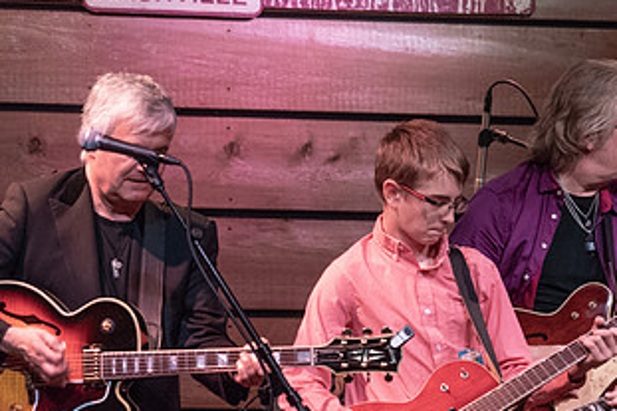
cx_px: 480
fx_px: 7674
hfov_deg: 4.6
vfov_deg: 3.1
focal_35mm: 448
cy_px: 360
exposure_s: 1/100
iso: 6400
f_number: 8
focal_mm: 240
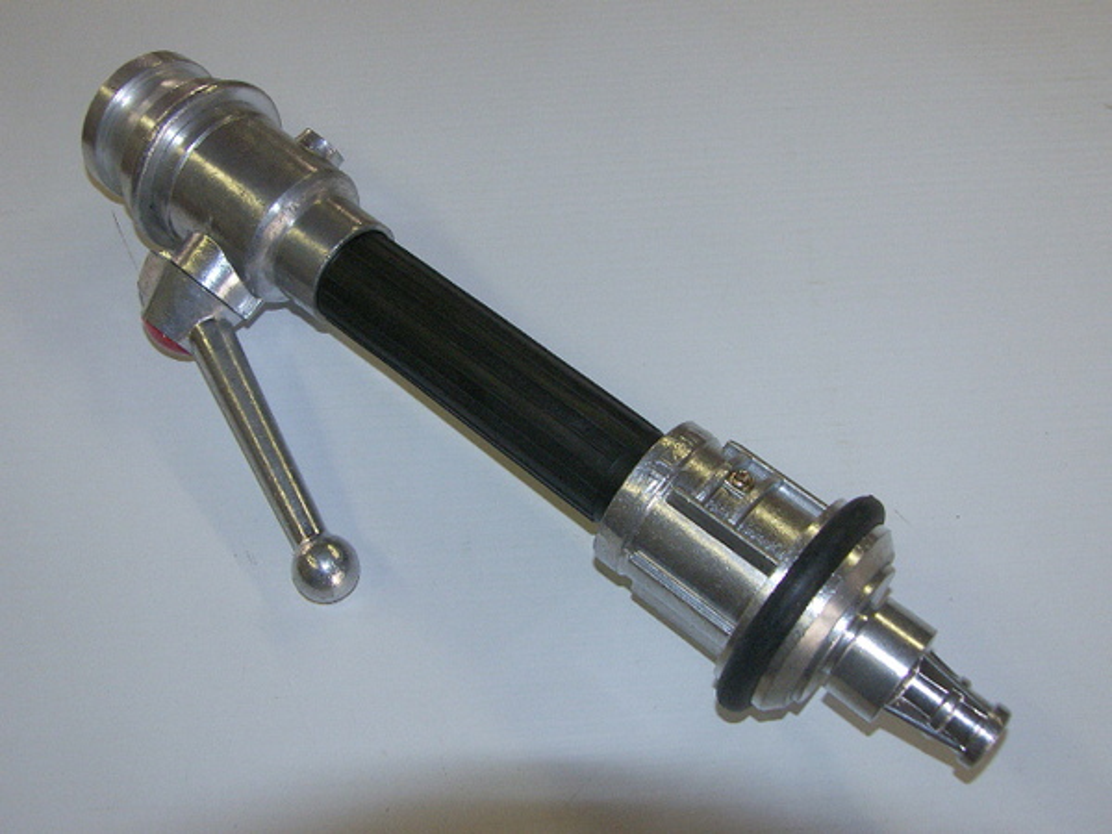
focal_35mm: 35
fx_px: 1124
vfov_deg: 40.7
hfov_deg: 52.6
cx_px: 556
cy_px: 417
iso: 200
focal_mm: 9
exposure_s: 1/125
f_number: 3.2
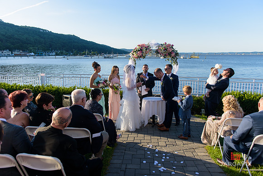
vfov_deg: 49.6
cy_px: 88
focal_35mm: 26
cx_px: 132
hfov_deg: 69.4
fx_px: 190
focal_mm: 26
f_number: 3.2
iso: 200
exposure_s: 1/1600
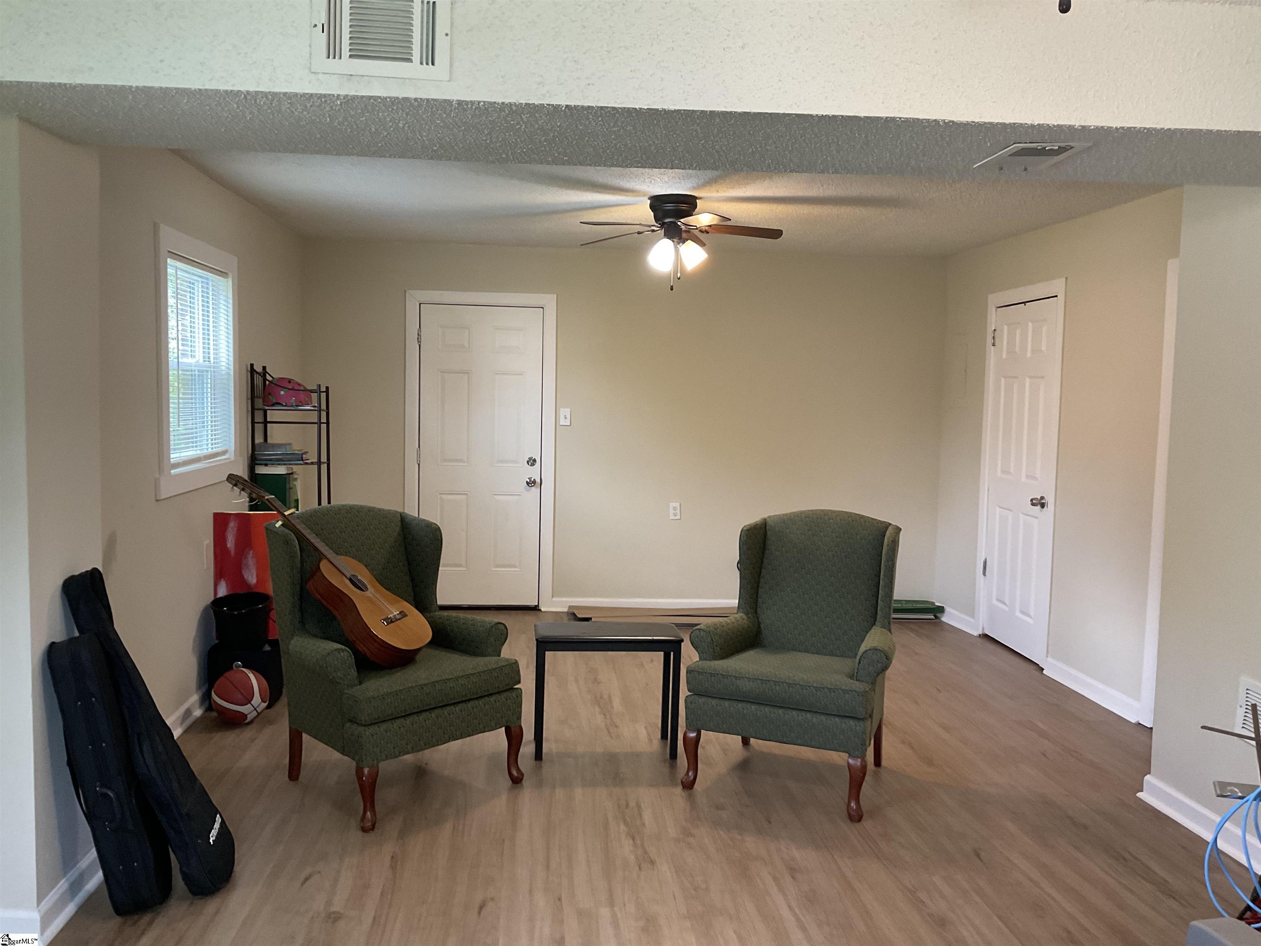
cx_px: 630
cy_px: 473
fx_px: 1056
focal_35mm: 29
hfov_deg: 61.7
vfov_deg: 48.2
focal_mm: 3
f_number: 1.8
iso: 125
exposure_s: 1/60
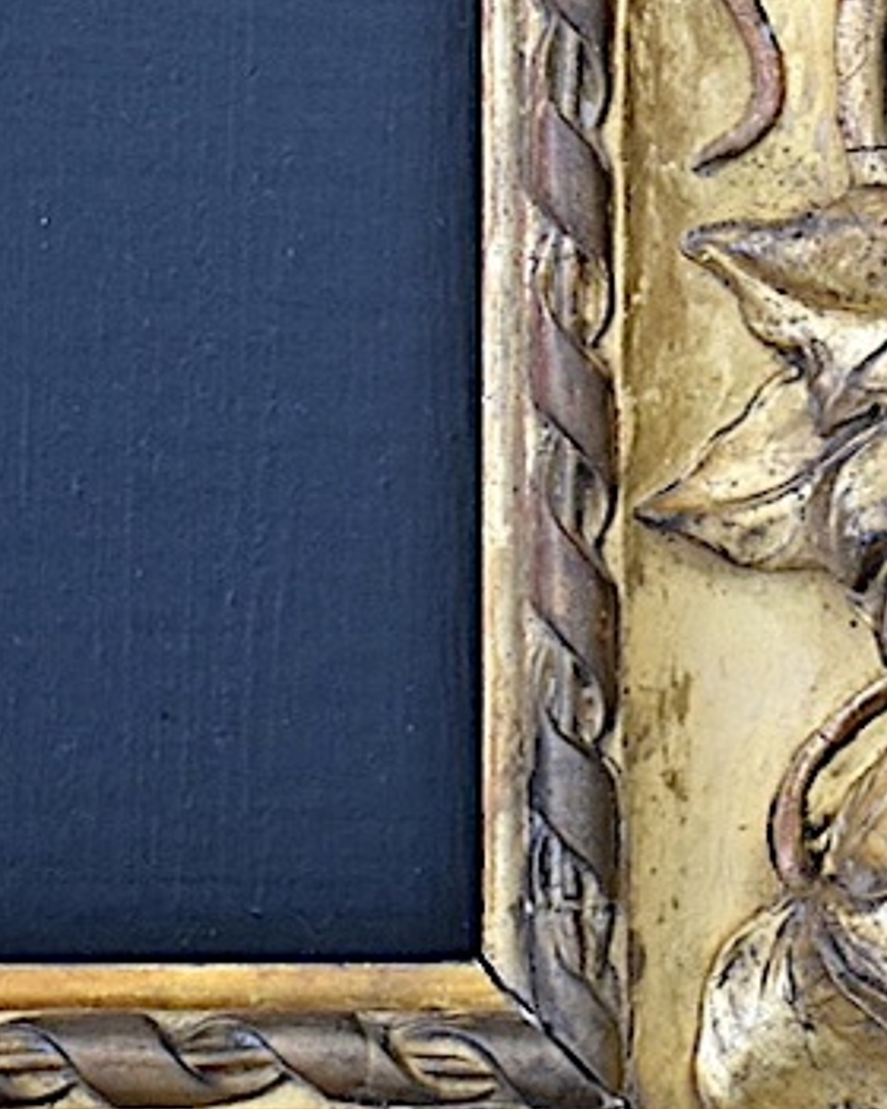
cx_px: 602
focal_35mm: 145
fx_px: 4758
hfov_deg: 10.6
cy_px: 253
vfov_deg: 13.2
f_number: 4.2
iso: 1800
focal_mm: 30
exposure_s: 1/60
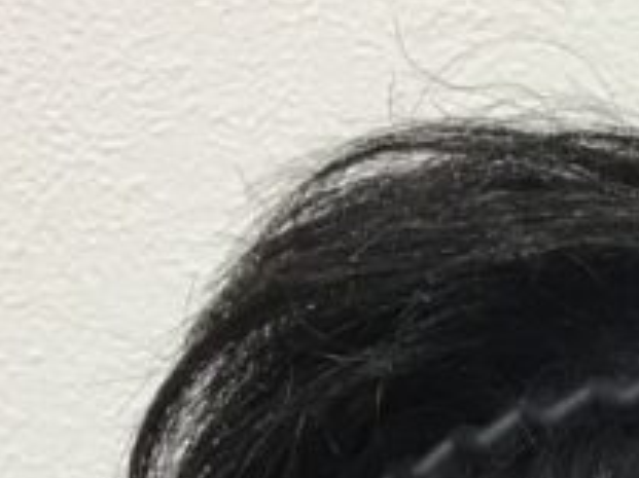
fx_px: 1937
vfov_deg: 13.6
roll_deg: +0.3
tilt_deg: -14.6
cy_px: 597
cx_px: 806
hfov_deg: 17.7
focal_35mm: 105
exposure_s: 1/30
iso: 80
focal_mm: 3.3
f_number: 2.4
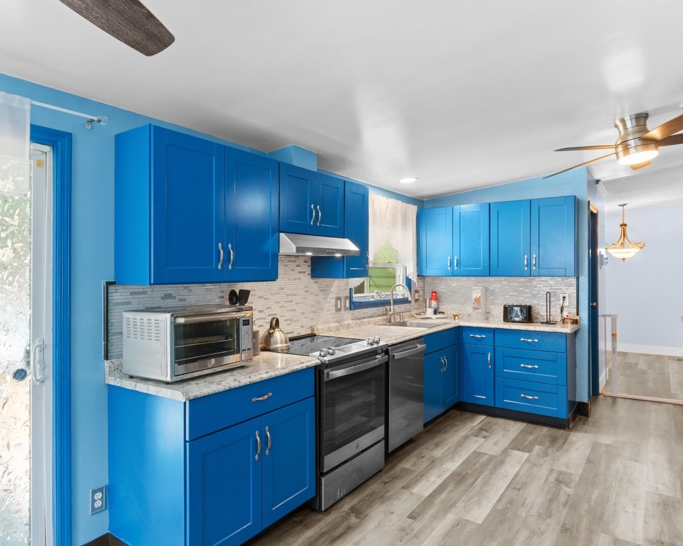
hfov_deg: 74.8
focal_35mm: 22
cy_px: 269
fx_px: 445
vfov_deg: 63.1
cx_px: 306
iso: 100
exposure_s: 1/6
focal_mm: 13
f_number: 4.8
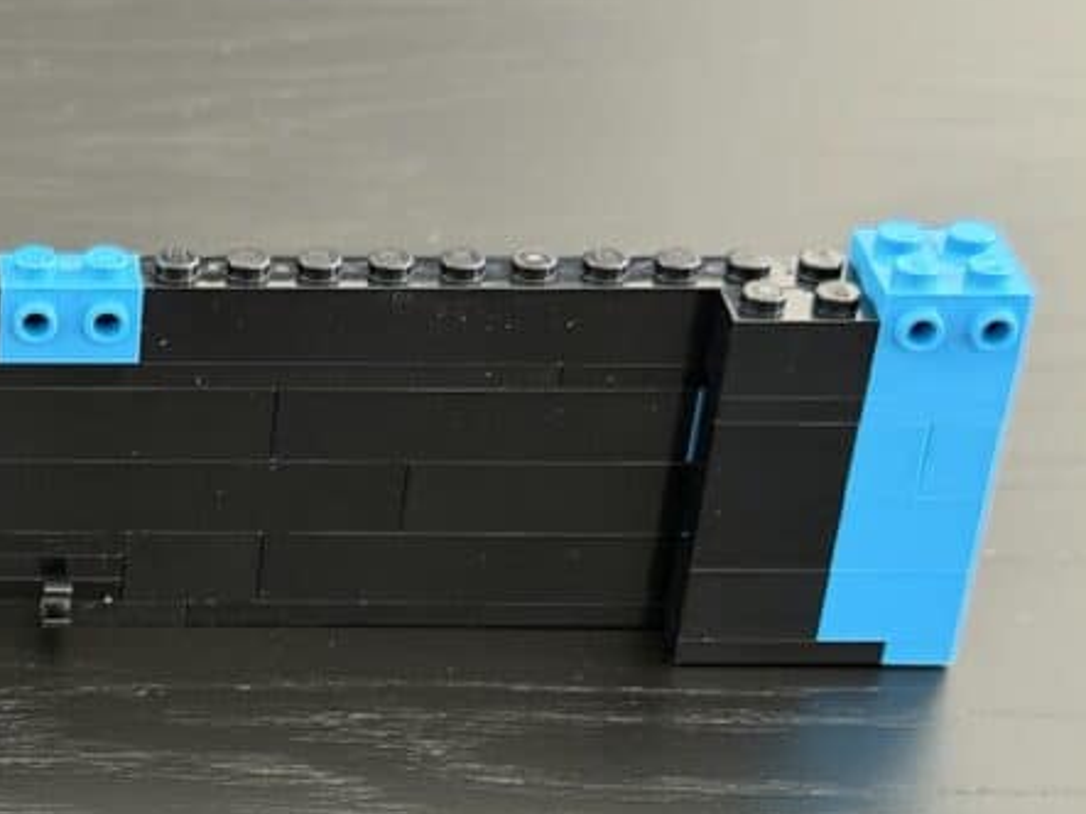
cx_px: -142
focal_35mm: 111
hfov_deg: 17.1
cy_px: 706
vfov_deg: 13.2
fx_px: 3481
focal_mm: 6.76
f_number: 1.78
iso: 500
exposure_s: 1/36
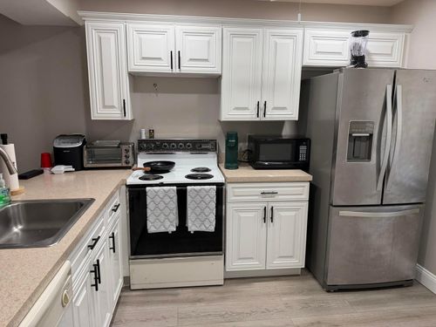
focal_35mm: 24
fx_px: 302
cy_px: 164
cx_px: 218
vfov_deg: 56.8
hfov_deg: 71.6
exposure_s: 1/120
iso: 160
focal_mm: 6.76
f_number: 1.78
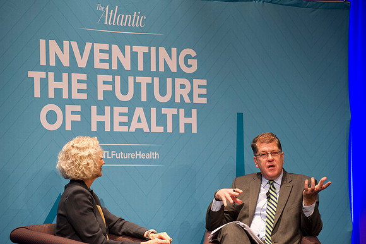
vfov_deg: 8.8
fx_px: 1575
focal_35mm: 155
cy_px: 122
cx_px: 183
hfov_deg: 13.3
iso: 2500
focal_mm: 155
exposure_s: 1/100
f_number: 4
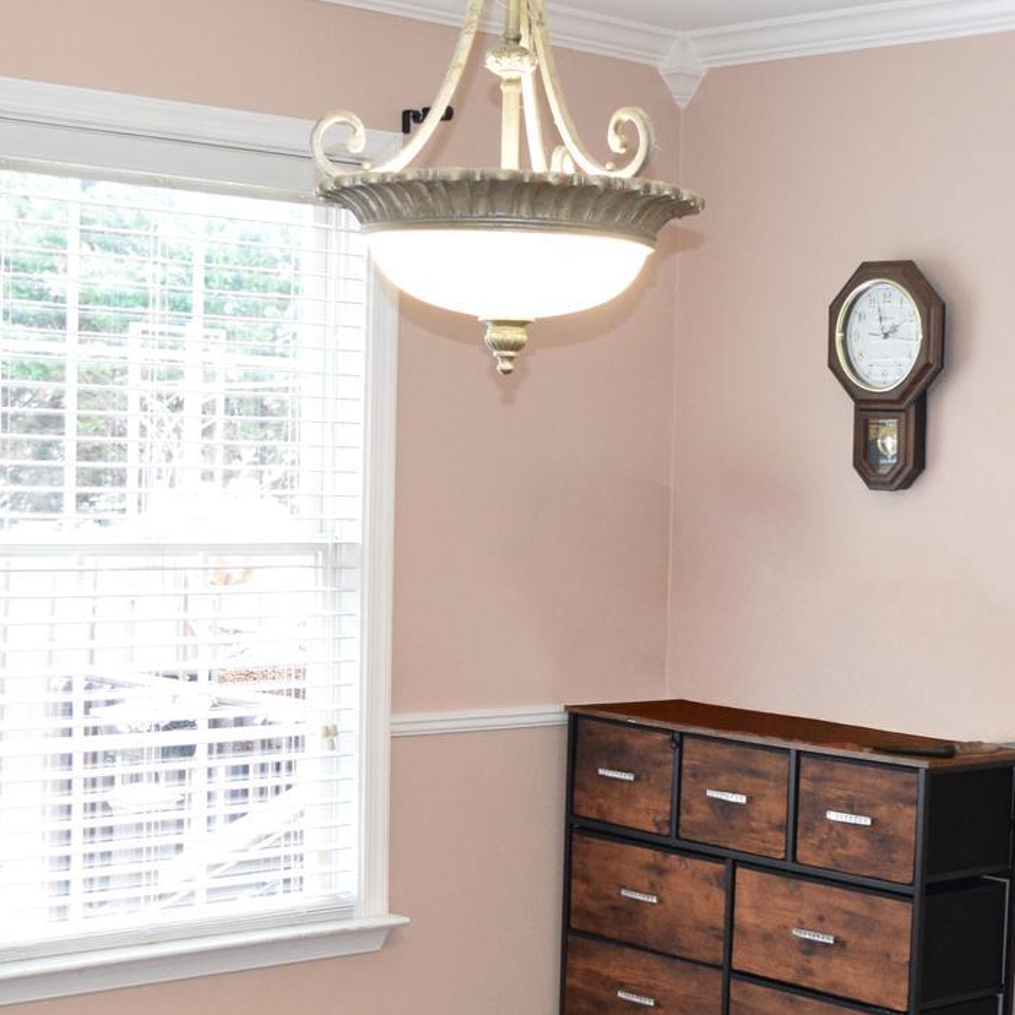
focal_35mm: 67
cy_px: 712
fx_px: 2223
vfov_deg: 25.5
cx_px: 718
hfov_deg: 25.5
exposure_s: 1/200
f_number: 4
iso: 1600
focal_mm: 18
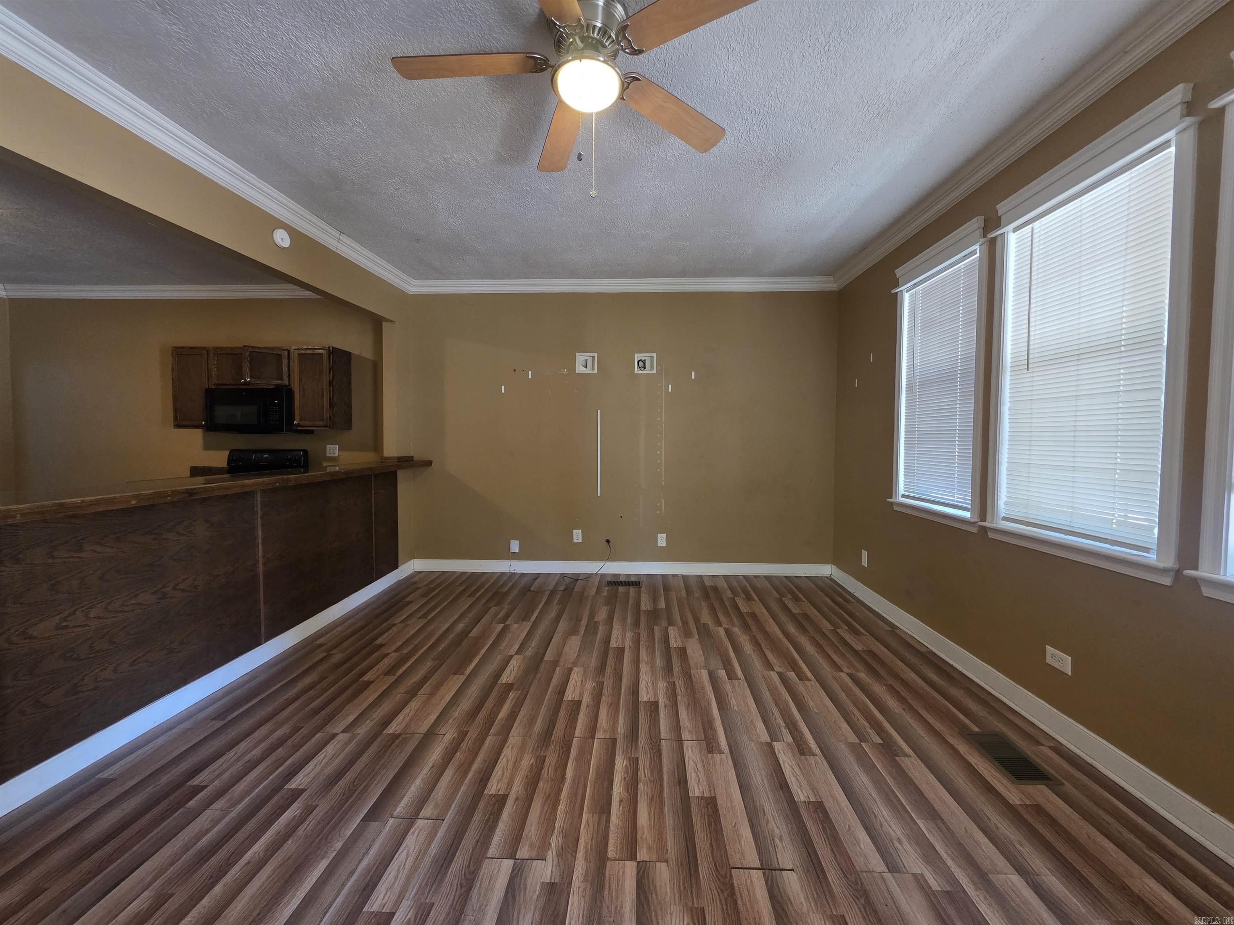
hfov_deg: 106.2
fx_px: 463
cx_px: 617
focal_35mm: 13
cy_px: 462
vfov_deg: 89.9
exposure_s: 1/60
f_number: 1.9
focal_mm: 2.2
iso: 320
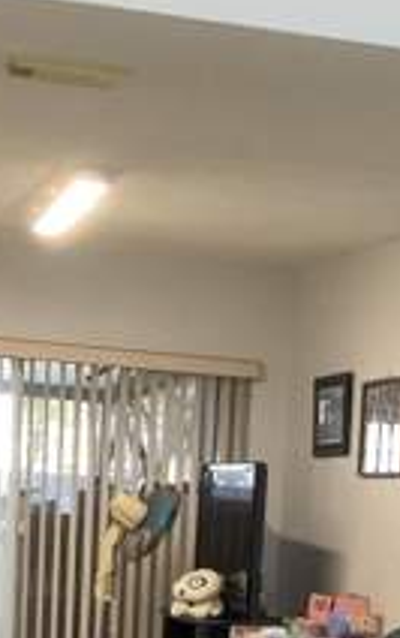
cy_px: 737
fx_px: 1722
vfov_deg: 19.9
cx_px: 268
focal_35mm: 99
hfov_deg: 13.2
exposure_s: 1/60
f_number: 2.4
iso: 200
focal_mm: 3.3
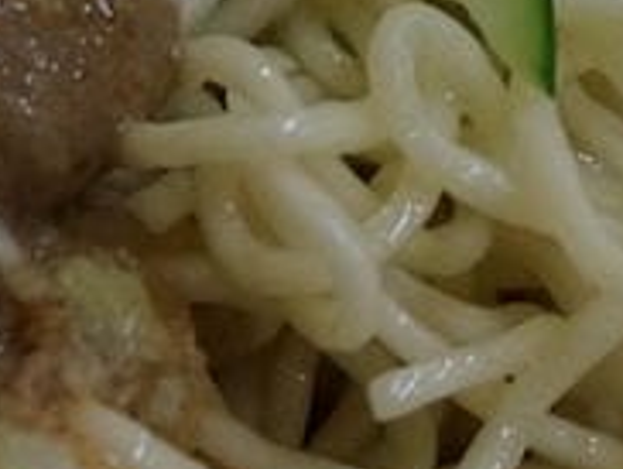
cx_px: -325
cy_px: 134
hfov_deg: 9.6
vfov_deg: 7.5
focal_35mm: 199
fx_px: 3589
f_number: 4
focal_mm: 21
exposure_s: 1/160
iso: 1600
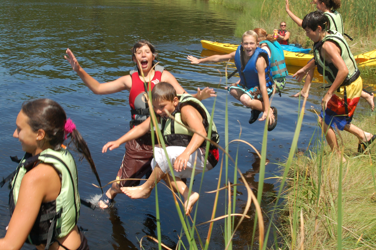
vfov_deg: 25.4
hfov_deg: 37.5
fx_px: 553
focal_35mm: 53
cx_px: 191
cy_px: 102
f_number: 9
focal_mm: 28
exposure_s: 1/320
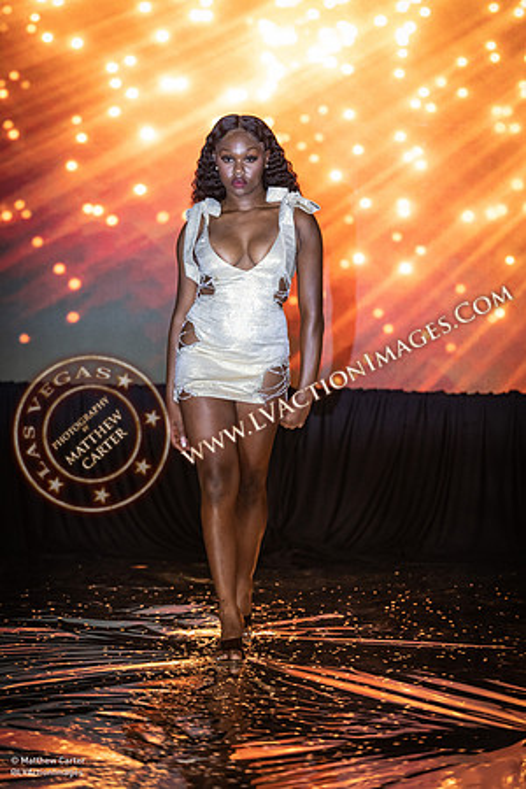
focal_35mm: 200
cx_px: 263
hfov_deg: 6.9
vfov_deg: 10.3
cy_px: 394
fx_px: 4383
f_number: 2.8
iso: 1600
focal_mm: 200
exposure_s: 1/200
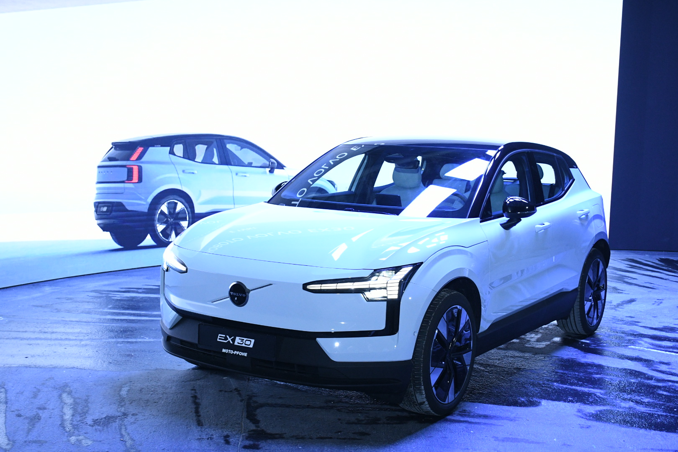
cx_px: 339
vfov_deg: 28.1
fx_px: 904
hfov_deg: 41.1
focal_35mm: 48
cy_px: 226
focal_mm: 32
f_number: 5.6
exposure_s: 1/125
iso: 2500
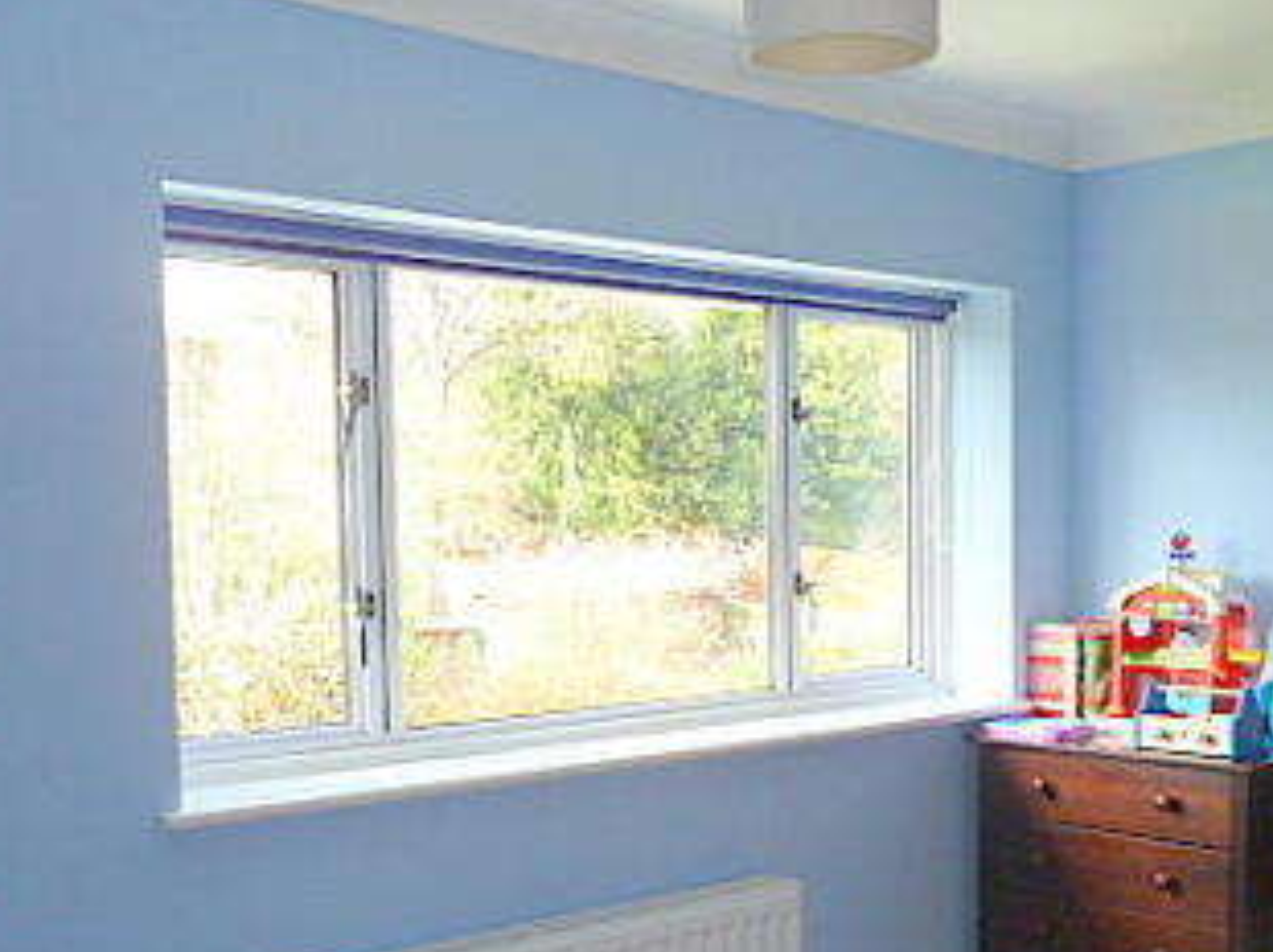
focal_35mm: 47
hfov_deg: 40.1
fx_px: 1727
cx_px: 811
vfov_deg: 30.5
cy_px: 654
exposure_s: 1/50
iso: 100
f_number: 3.3
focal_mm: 4.1
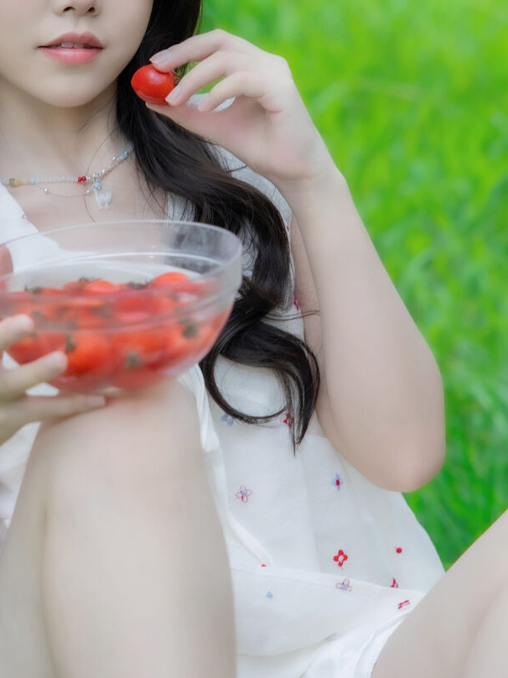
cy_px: 220
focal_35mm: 150
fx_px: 2935
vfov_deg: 13.1
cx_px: 153
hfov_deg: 9.9
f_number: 3.2
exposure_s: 1/125
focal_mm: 70
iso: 200
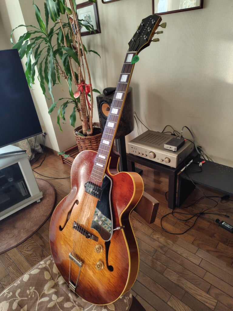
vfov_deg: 73.9
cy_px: 156
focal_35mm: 23
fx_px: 206
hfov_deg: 58.9
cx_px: 116
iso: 163
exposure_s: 1/60
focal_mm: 5.6
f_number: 1.9
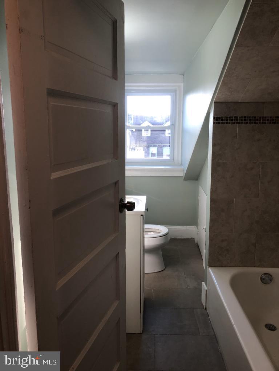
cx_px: 140
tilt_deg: -9.4
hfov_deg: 49.7
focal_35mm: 28
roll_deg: +1.7
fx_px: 301
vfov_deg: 63.4
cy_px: 186
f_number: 1.8
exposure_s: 1/120
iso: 32
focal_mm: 3.99
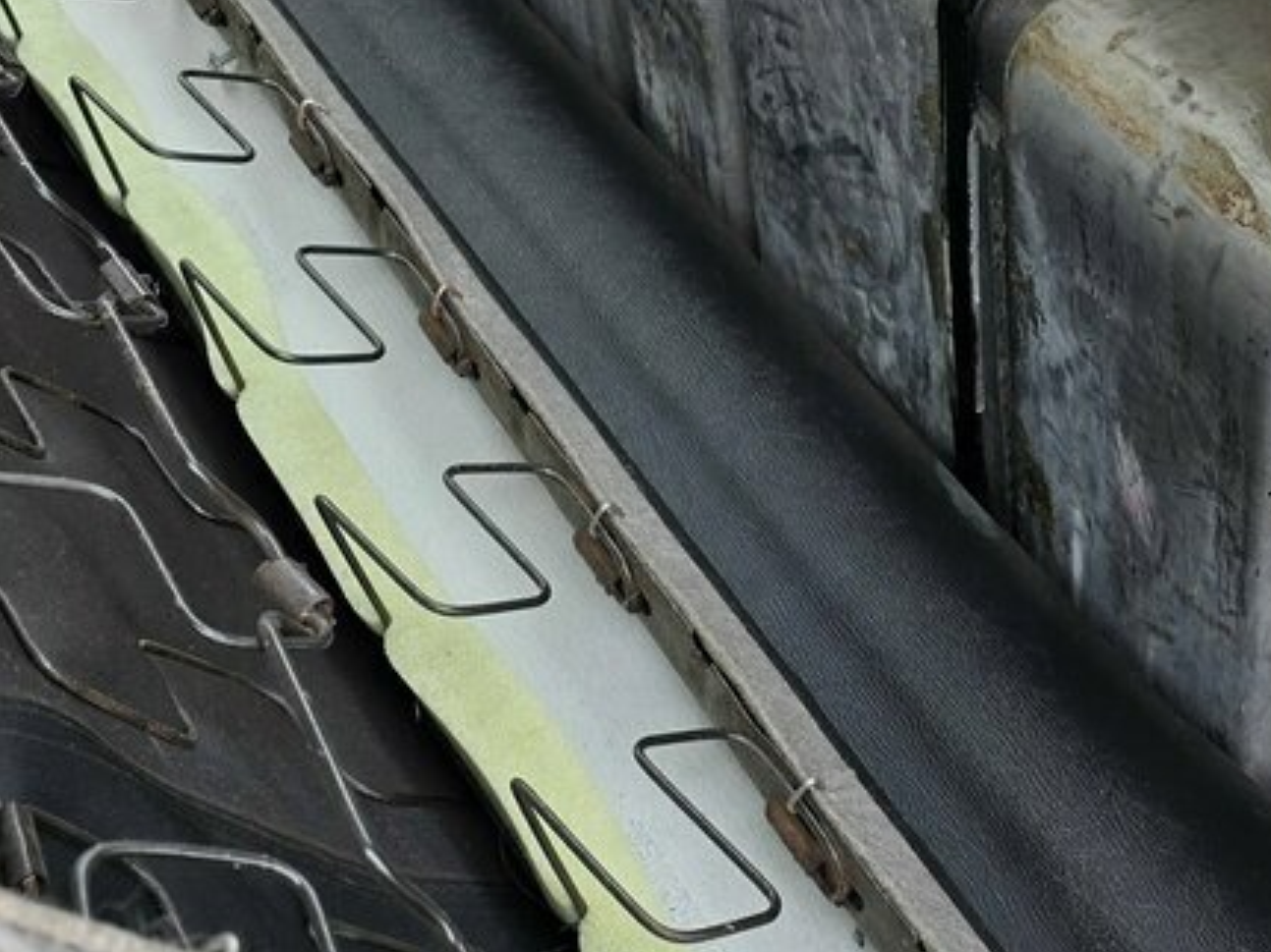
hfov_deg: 30.3
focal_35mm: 64
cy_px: -77
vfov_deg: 21.8
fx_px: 2349
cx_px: 631
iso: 32
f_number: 1.7
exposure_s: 1/180
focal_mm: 6.3
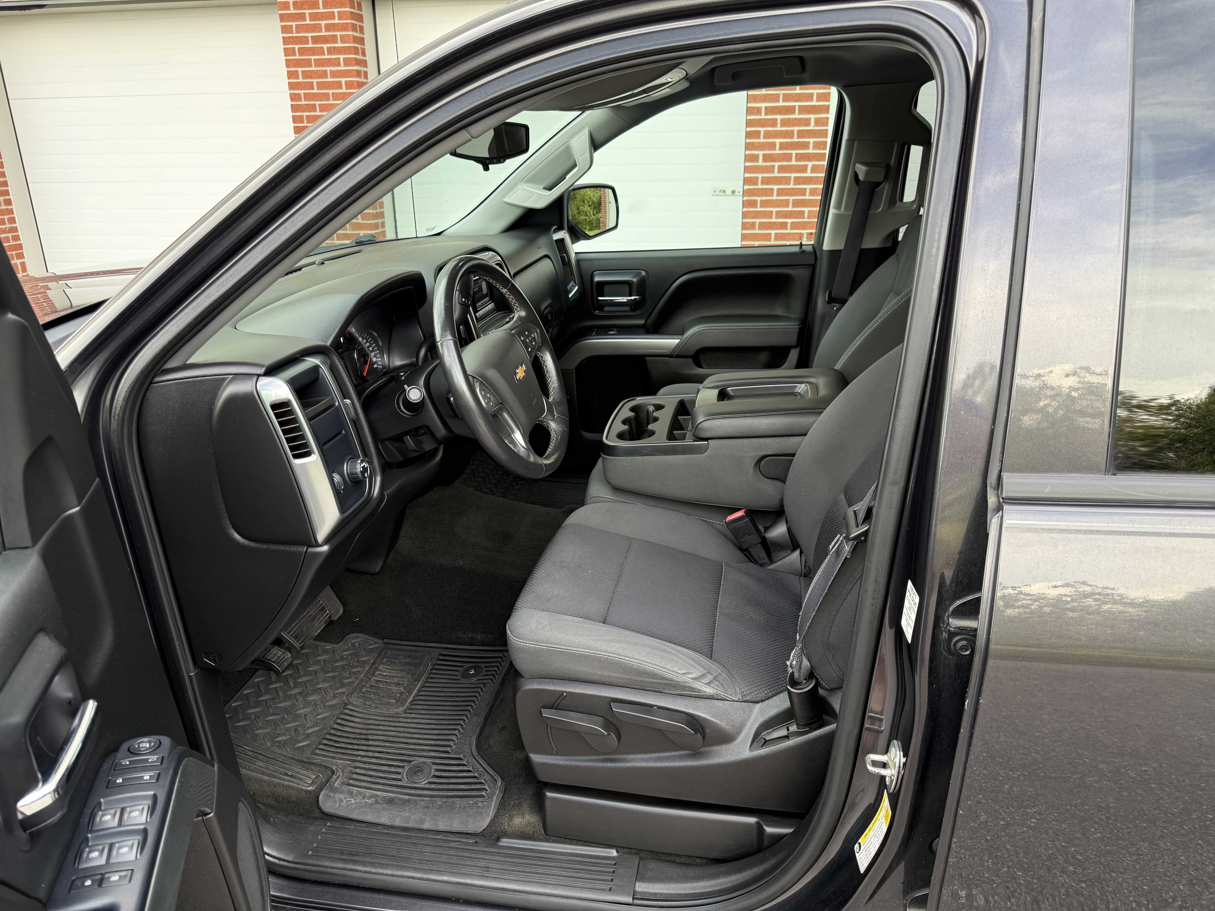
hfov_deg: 71.6
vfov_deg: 56.8
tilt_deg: -16.1
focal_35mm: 24
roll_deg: +0.8
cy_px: 456
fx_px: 842
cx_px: 608
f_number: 1.78
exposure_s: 1/312
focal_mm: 6.76
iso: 100
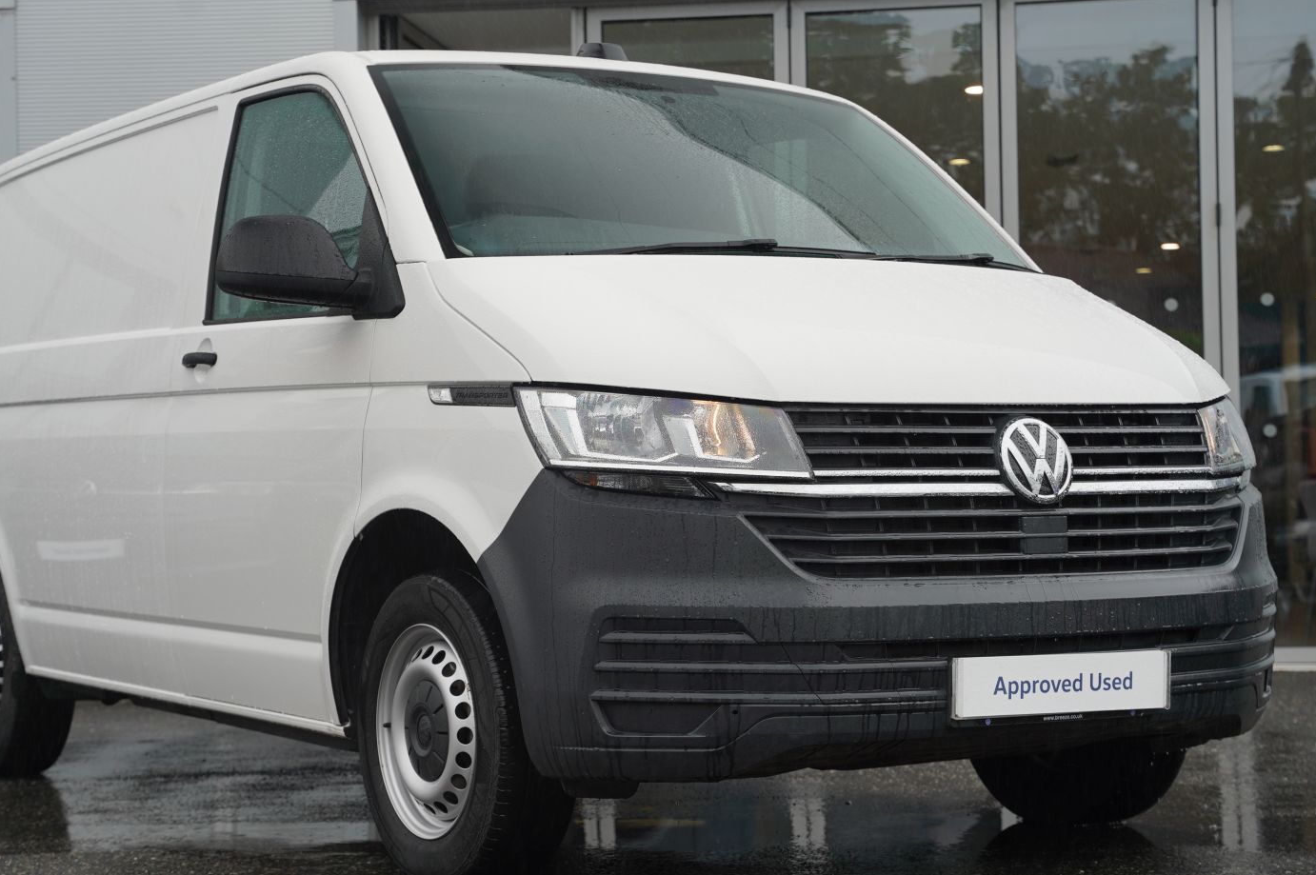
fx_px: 2449
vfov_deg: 20.3
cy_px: 428
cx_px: 591
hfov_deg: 30.1
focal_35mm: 67
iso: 100
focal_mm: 57.9
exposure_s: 1/125
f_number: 4.5
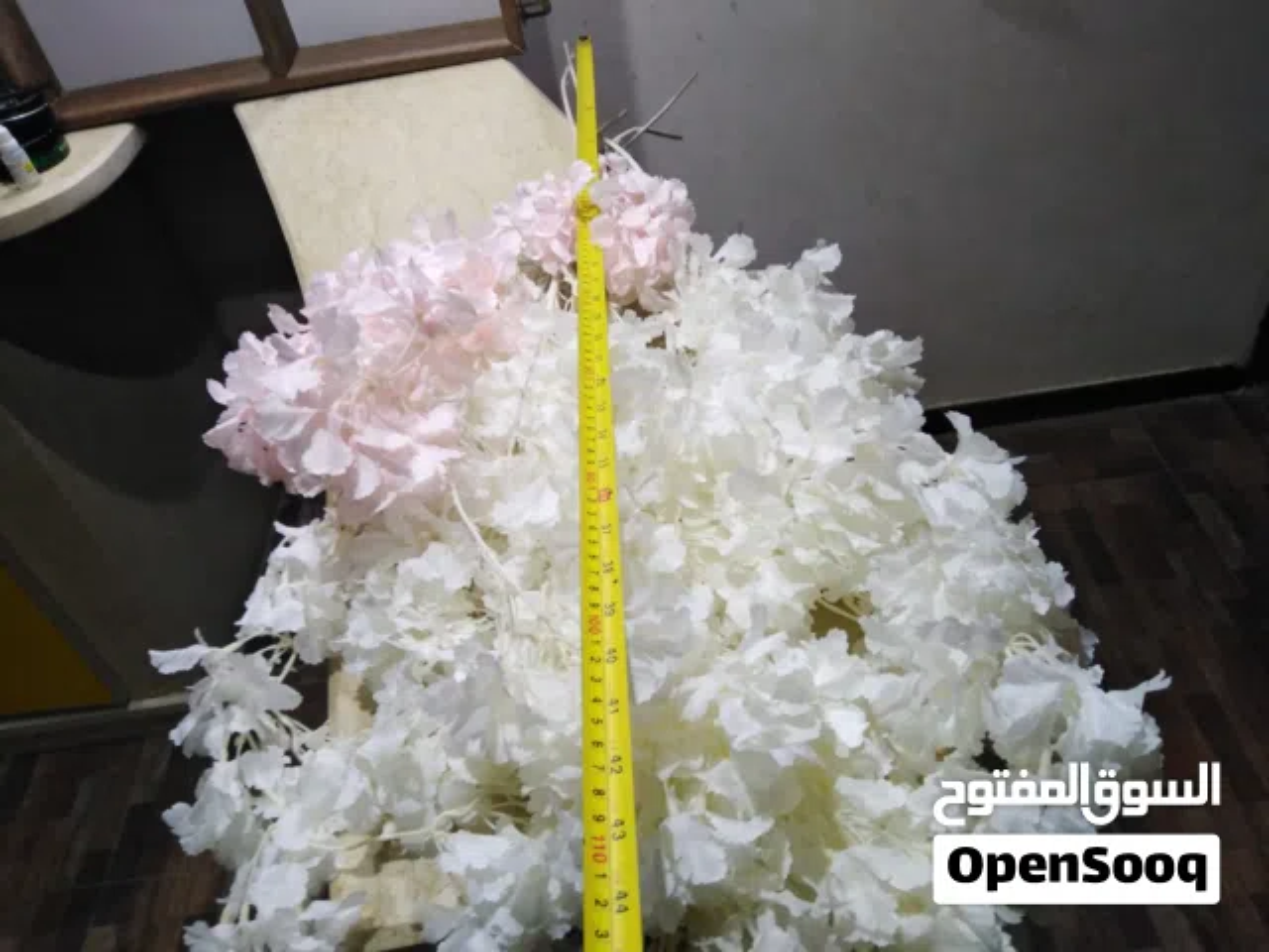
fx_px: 953
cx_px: 634
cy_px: 476
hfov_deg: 67.3
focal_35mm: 26
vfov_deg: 53.1
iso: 294
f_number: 1.8
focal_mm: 3.59
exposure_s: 1/30
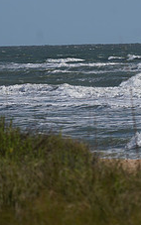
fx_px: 3195
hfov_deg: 2.5
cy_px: 37
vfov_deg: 4.0
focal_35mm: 520
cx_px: 187
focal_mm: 200
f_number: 5.6
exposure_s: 1/2000
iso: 200
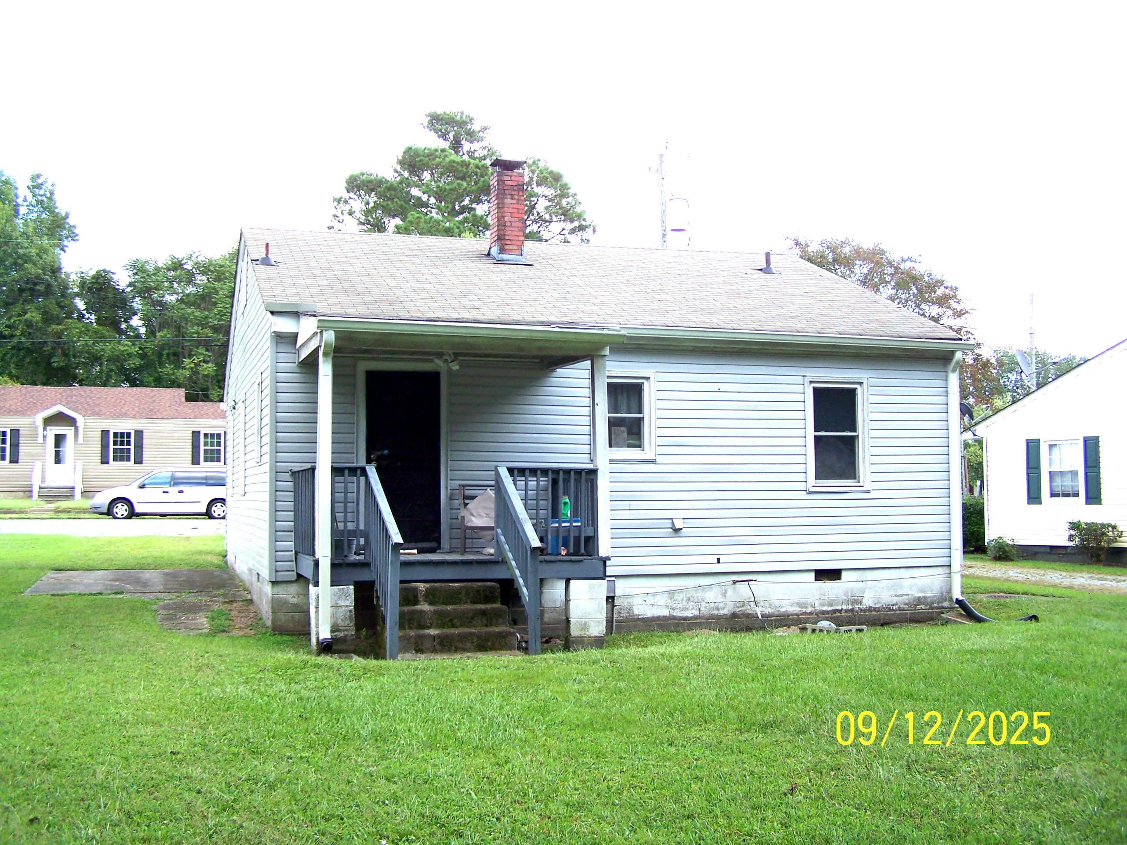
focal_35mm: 38
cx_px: 564
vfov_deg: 37.7
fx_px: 1237
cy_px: 422
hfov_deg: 49.0
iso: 64
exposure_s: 1/200
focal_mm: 6.3
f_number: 2.8
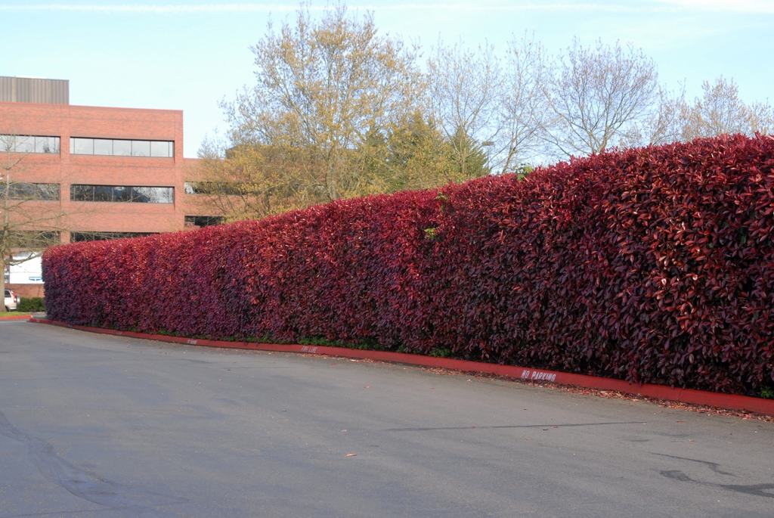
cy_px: 259
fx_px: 1356
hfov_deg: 31.9
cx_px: 387
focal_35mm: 63
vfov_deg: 21.6
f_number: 8
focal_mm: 42
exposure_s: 1/250
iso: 400
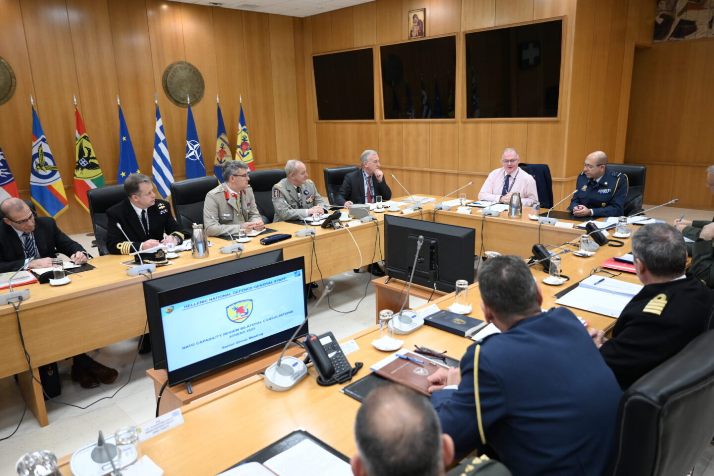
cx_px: 357
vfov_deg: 48.7
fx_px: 526
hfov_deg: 68.4
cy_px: 238
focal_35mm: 26
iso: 2000
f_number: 2.8
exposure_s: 1/250
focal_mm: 26.5
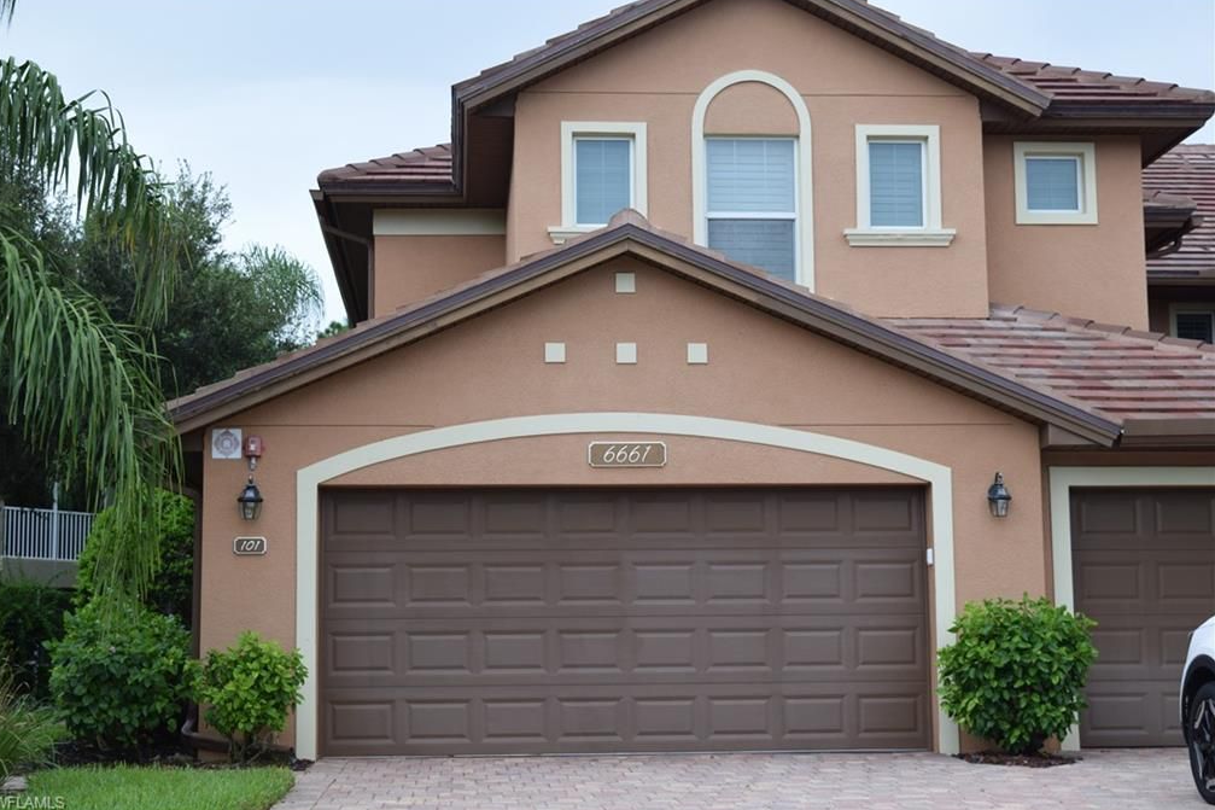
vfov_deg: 22.3
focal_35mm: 61
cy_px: 402
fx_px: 2058
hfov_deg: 32.9
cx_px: 598
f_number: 8
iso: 400
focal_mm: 40
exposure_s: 1/250
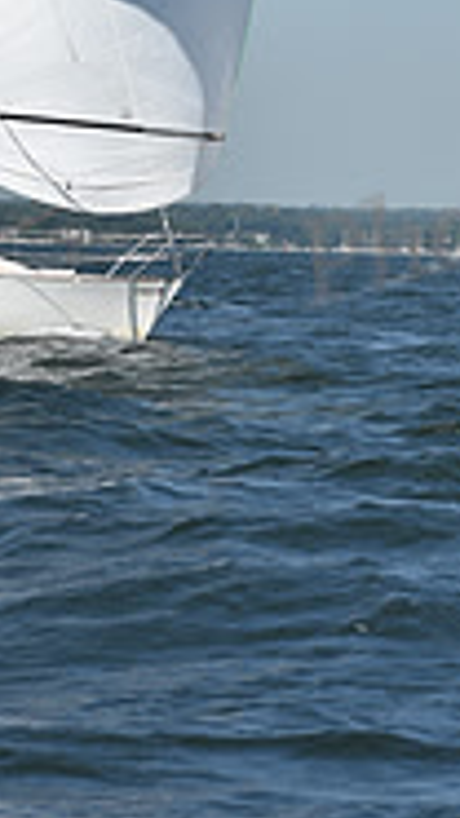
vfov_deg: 7.9
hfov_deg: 4.5
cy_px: -424
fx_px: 5836
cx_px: 73
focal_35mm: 269
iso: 250
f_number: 8
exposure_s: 1/1250
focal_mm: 82
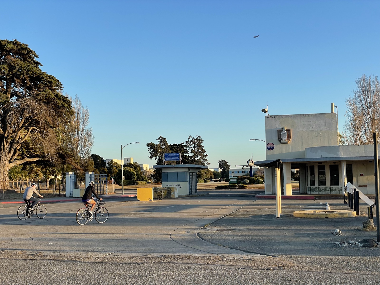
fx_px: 571
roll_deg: +0.6
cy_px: 142
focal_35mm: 52
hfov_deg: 36.8
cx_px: 190
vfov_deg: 28.0
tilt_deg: +4.7
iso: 25
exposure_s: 1/592
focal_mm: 6
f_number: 2
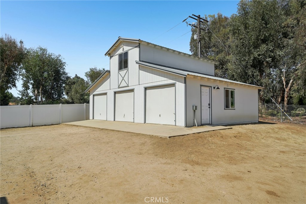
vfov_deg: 53.1
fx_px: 204
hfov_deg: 73.8
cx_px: 153
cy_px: 102
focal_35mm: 24
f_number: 8
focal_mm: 24
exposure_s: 1/640
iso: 100
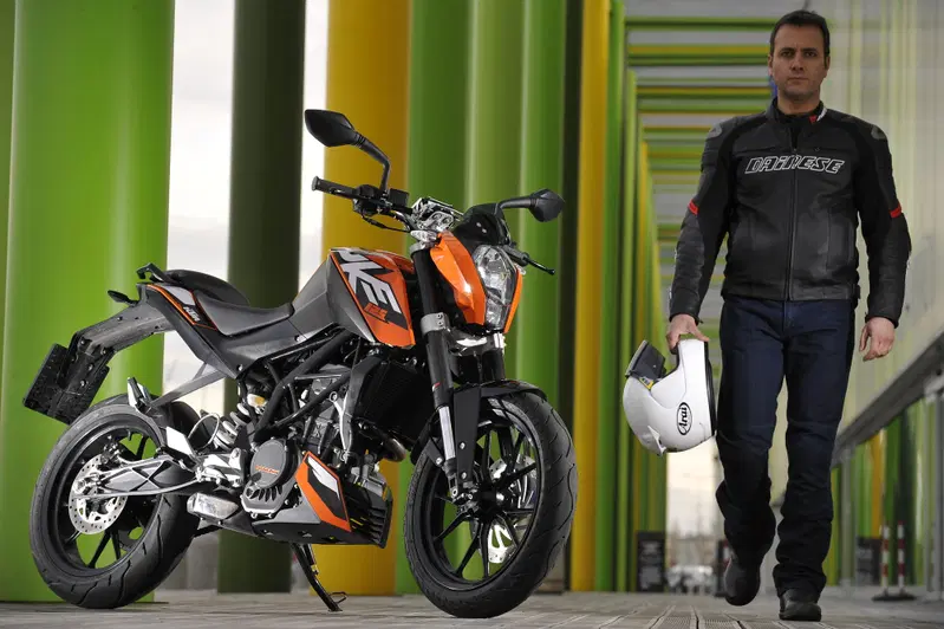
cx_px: 472
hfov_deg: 17.1
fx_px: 3145
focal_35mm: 120
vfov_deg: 11.4
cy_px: 314
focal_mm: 120
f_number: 8
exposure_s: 1/160
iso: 200
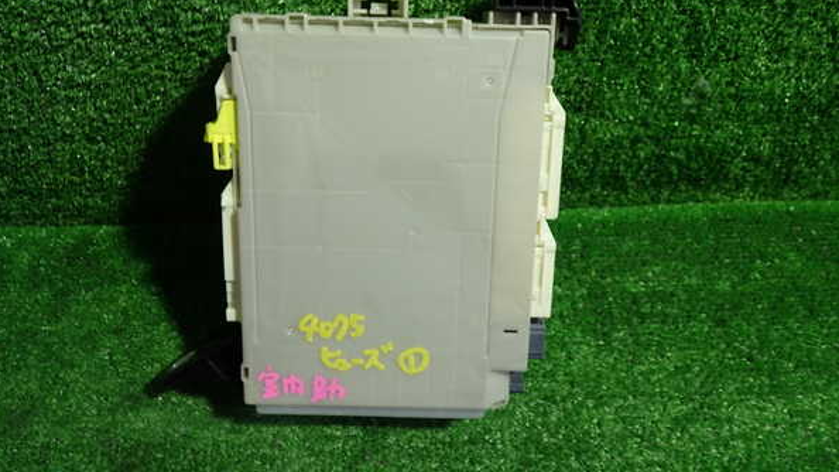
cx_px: 418
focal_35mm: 33
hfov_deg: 59.5
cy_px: 213
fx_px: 734
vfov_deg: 35.6
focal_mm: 5.4
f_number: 2.3
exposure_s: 1/50
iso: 200
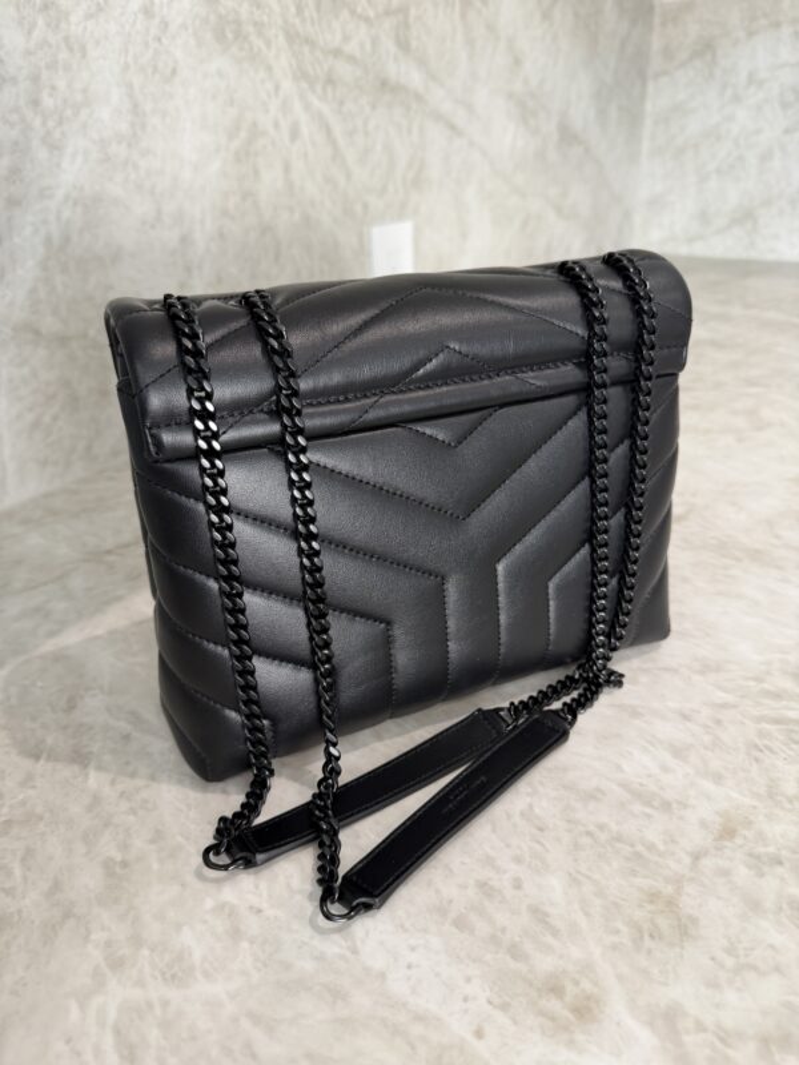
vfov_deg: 71.6
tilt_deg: -27.9
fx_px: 739
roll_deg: +1.6
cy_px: 532
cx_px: 400
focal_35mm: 24
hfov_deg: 56.8
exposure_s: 1/60
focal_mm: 6.76
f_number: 1.78
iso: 125
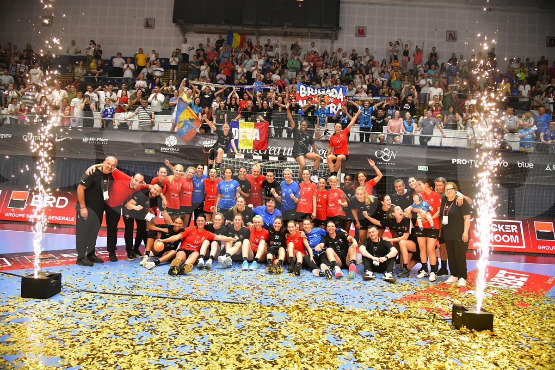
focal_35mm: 24
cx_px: 278
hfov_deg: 73.7
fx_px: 370
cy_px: 185
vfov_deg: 53.1
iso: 3200
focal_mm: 24
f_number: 4
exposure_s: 1/400
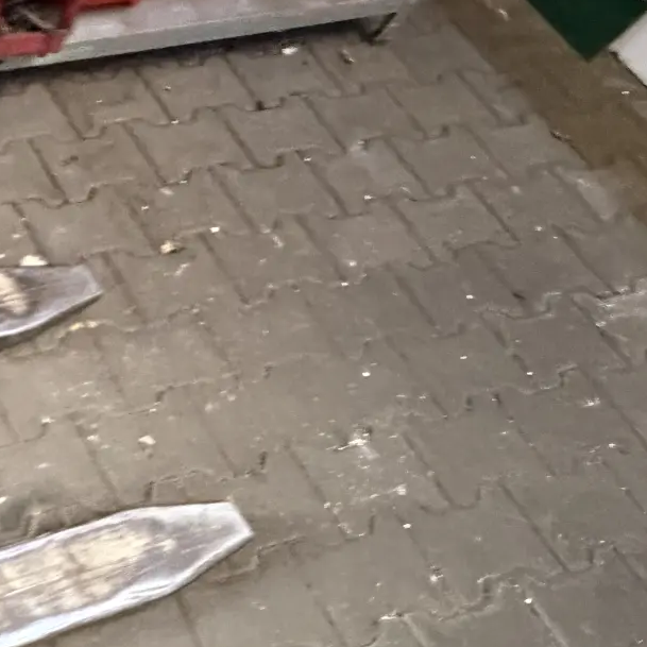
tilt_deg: -67.9
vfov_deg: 40.9
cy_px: 525
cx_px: -228
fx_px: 825
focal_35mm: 39
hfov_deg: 31.2
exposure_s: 1/60
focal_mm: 2.22
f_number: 2.2
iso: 1250
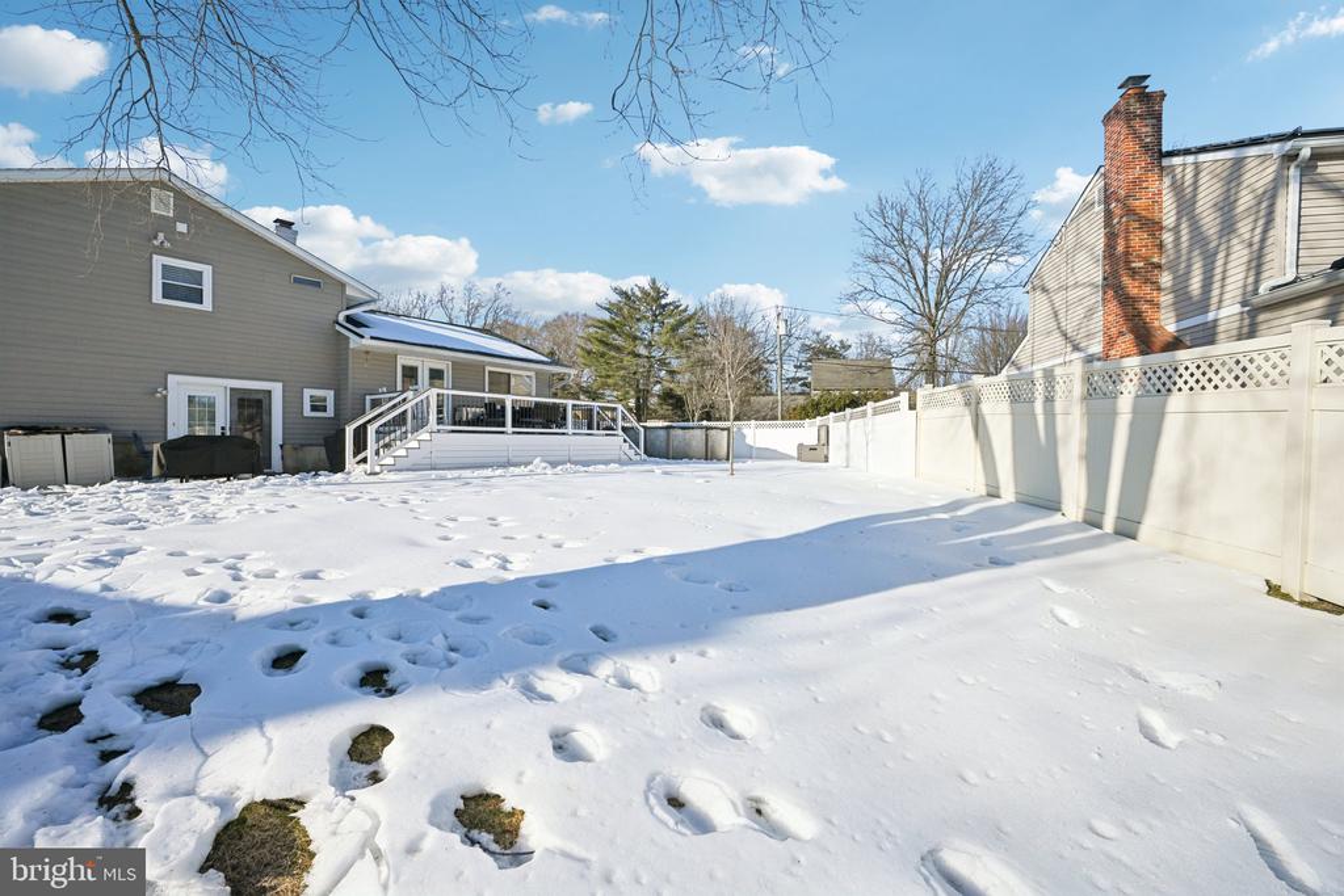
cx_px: 672
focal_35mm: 16
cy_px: 448
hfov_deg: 98.5
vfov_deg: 75.5
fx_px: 579
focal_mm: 15.5
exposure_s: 1/2000
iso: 400
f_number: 8
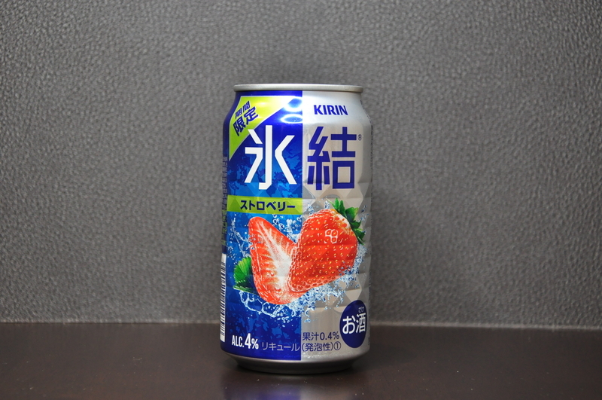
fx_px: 1302
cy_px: 200
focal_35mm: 78
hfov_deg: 26.0
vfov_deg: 17.4
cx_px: 301
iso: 800
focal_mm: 52
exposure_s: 1/15
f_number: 6.7
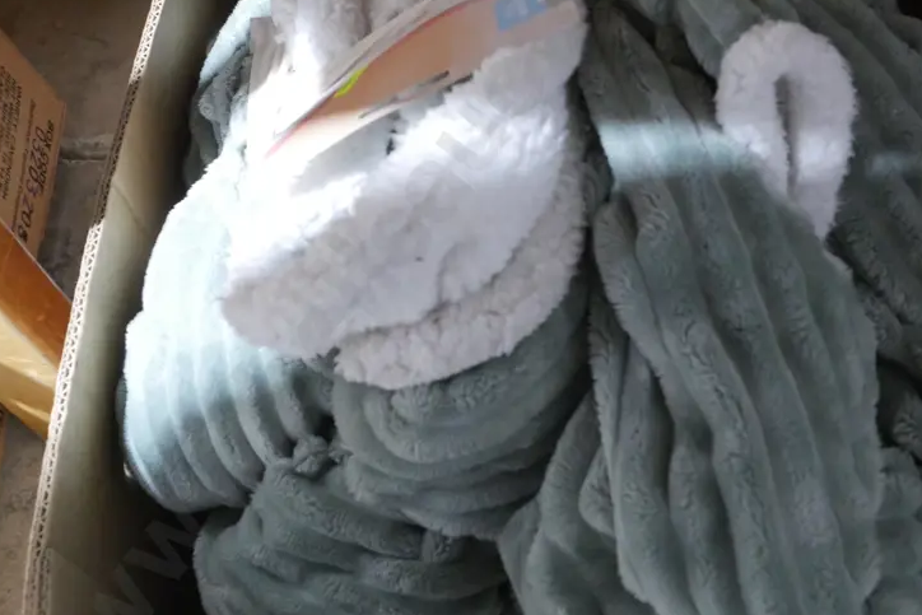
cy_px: 129
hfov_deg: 39.6
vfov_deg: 26.5
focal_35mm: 50
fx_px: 1281
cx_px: 480
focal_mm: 17
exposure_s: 1/25
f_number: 5.6
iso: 3200
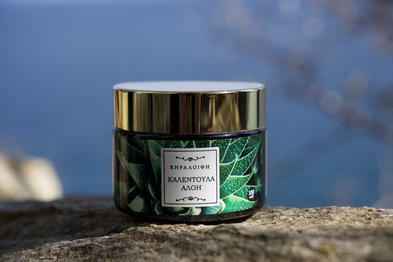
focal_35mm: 75
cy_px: 131
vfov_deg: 18.2
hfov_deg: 27.0
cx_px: 196
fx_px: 819
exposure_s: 1/320
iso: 100
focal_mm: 50
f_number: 5.6
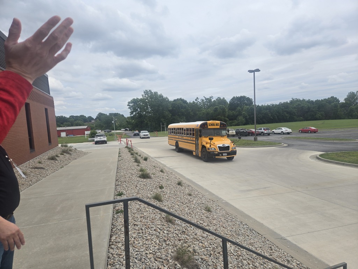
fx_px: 238
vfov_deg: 58.9
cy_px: 134
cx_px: 179
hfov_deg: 73.9
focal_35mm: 23
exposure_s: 1/2600
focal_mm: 5.4
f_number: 1.8
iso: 25
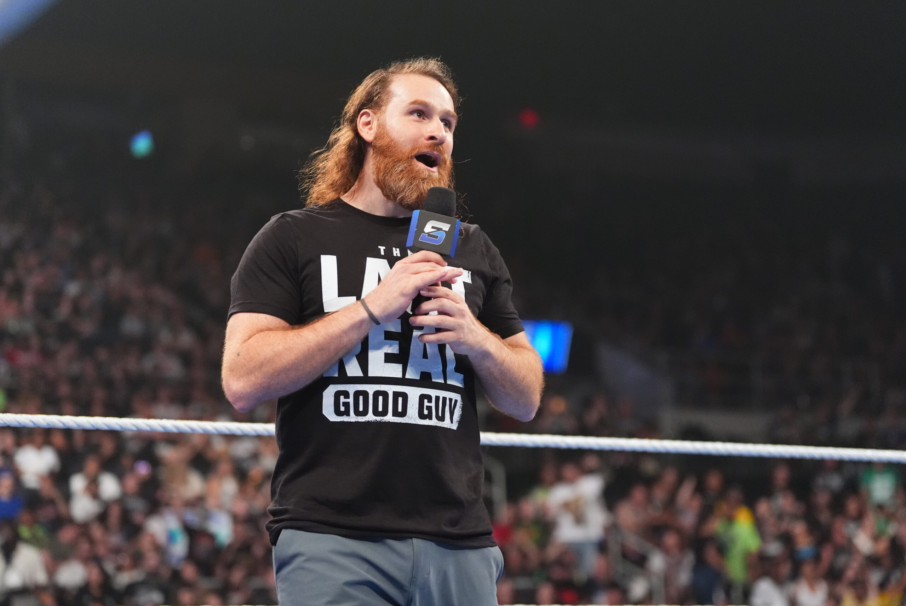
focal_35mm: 95
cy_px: 303
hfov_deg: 21.4
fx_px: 2393
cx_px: 453
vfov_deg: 14.4
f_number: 2.8
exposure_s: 1/800
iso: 6400
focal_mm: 95
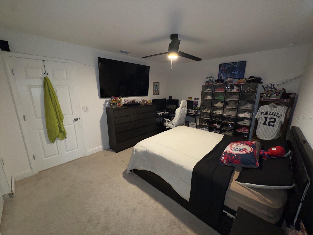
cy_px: 118
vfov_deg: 85.7
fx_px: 127
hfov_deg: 102.1
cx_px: 156
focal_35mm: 14
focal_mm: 2.22
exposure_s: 1/60
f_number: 2.2
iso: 100
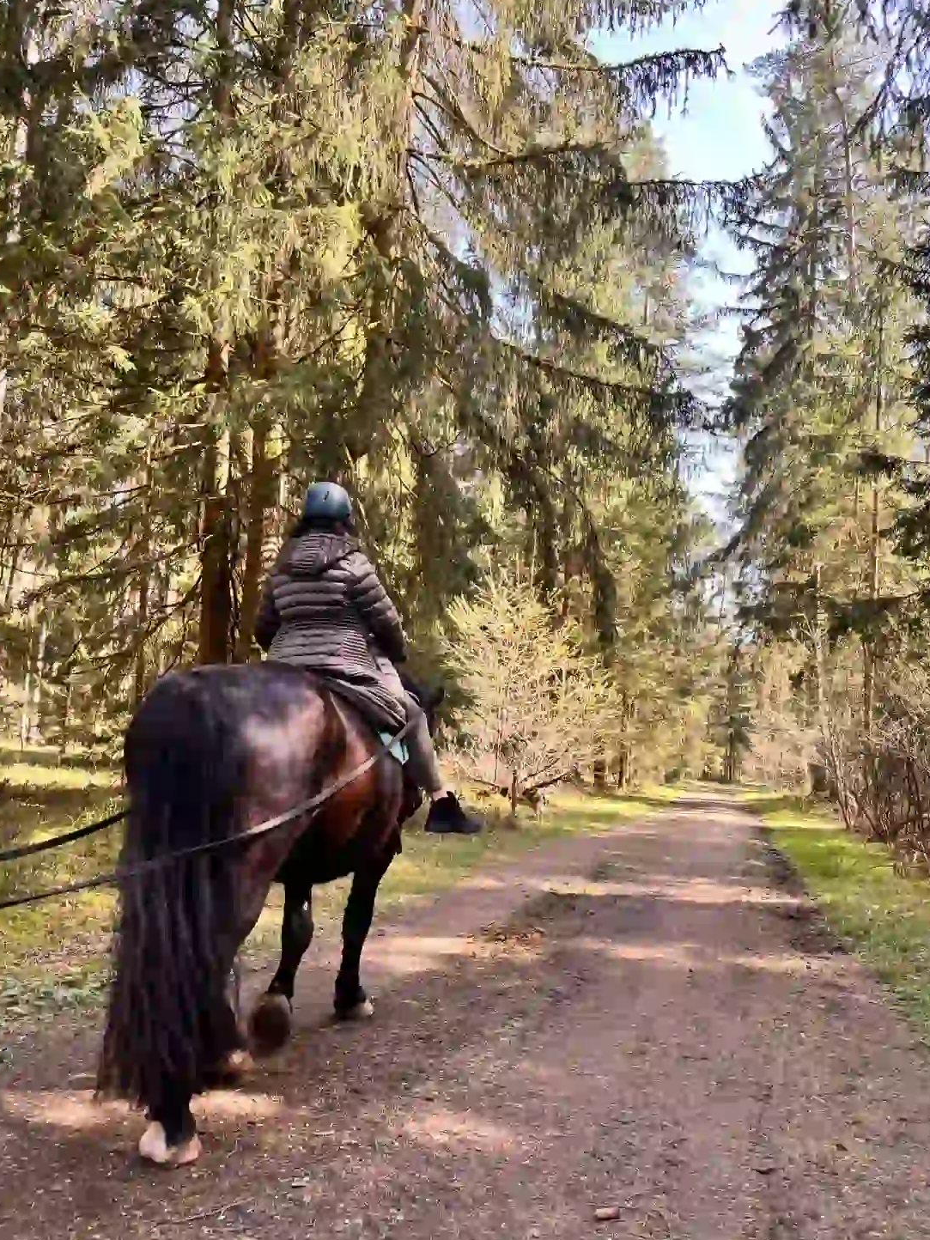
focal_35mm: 27
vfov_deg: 65.3
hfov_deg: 51.4
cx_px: 466
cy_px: 637
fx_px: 967
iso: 40
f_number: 1.6
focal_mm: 5.96
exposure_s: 1/121
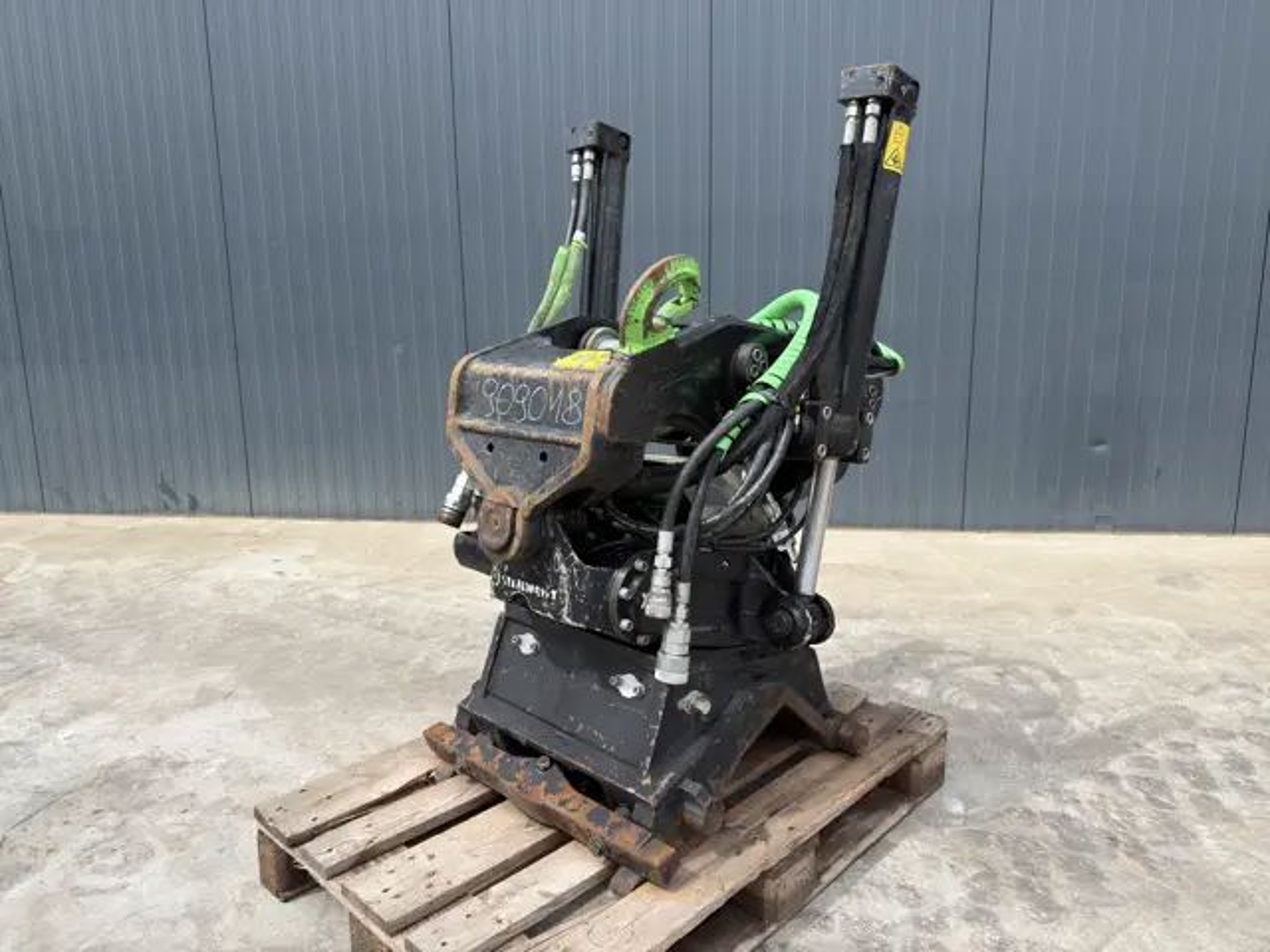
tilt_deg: -10.3
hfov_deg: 71.6
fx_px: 881
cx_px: 635
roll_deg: -0.5
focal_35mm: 24
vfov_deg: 56.8
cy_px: 476
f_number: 1.78
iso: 80
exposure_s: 1/2066
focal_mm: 6.76
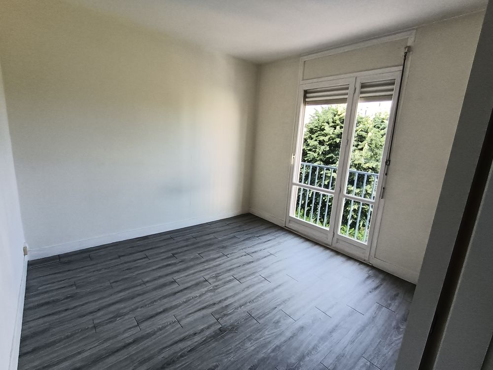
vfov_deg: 74.7
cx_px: 246
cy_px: 185
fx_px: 242
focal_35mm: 17
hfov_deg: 91.0
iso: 240
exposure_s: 1/100
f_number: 2.2
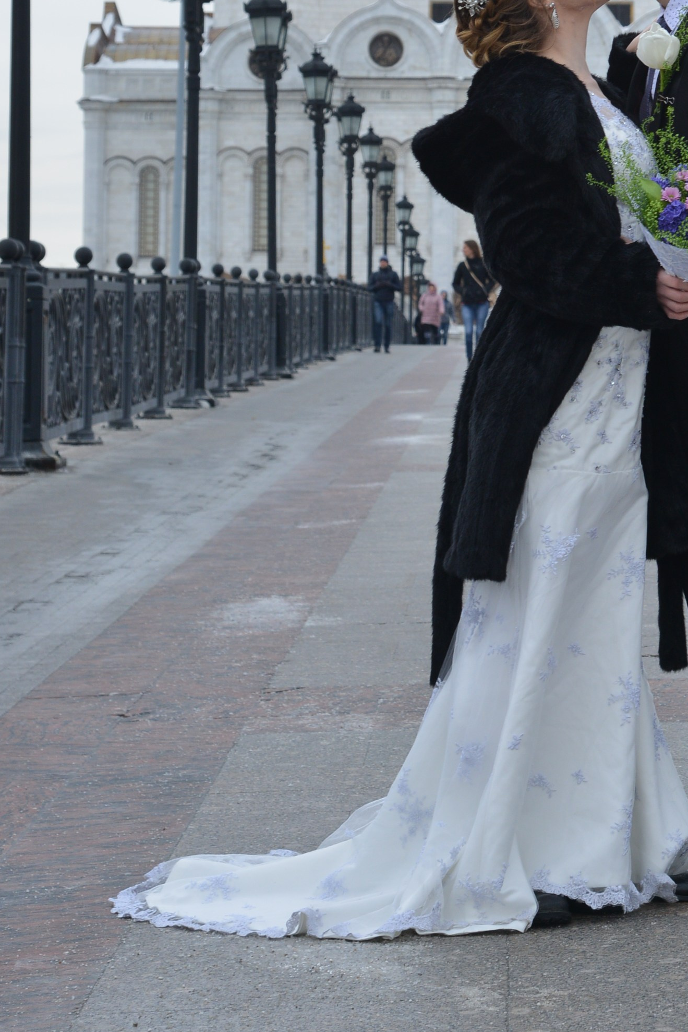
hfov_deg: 11.3
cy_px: 110
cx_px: 574
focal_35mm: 121
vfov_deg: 16.7
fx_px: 3467
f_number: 7.1
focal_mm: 65
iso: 500
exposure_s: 1/125
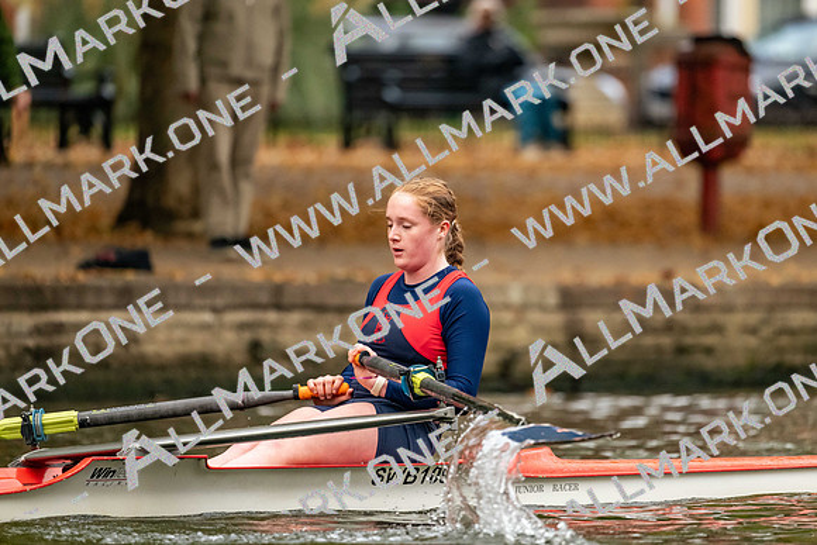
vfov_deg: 3.4
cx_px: 408
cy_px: 272
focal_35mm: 400
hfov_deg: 5.2
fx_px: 9079
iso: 4000
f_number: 4.5
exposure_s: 1/2500
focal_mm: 400
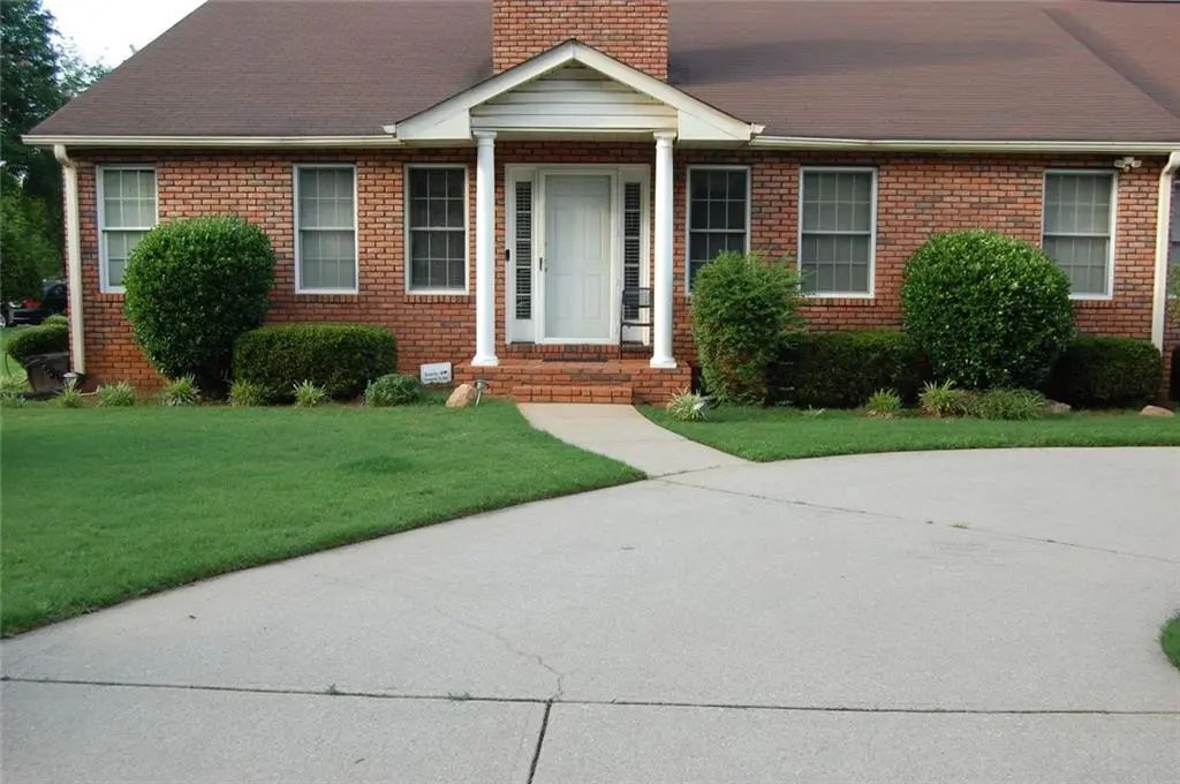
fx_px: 1129
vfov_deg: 38.3
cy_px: 392
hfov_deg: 55.2
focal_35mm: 34
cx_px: 590
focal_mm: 23
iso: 220
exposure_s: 1/125
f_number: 5.6
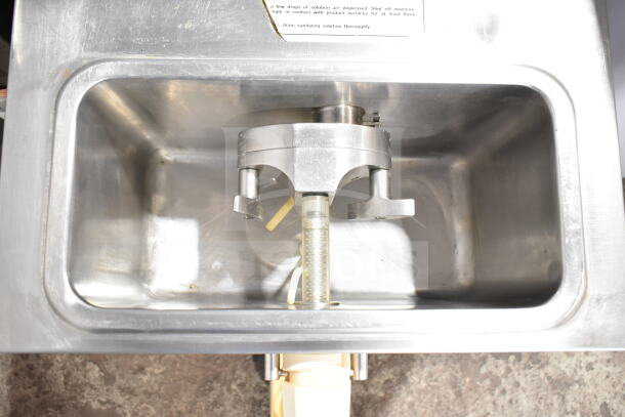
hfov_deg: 57.2
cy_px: 208
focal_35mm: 33
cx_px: 312
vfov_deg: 40.0
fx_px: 573
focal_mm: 22
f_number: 4.5
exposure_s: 1/80
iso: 1600
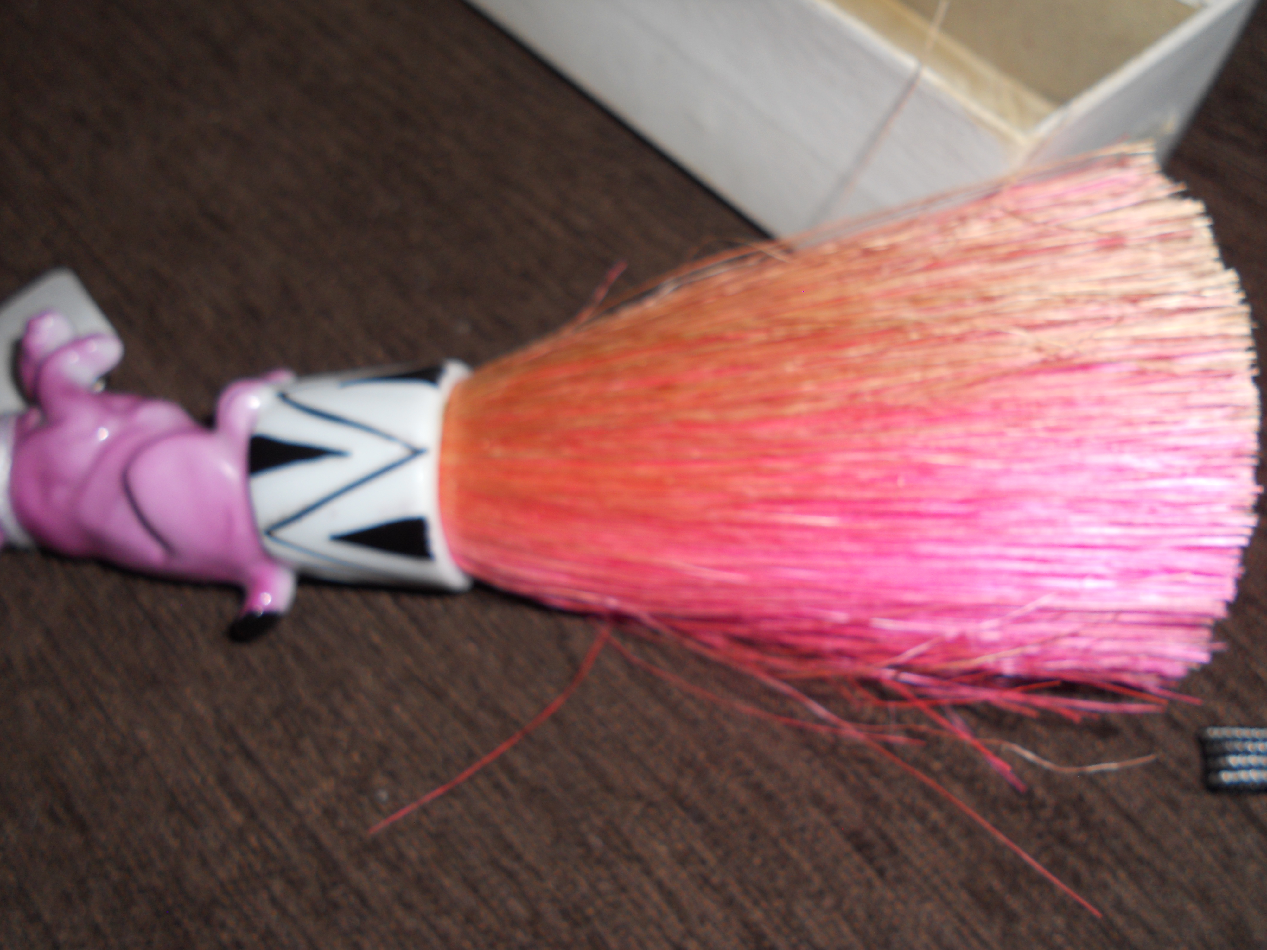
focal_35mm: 32
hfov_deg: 56.8
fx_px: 1171
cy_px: 475
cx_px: 634
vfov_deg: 44.2
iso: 80
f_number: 8.8
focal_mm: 5.8
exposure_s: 1/25
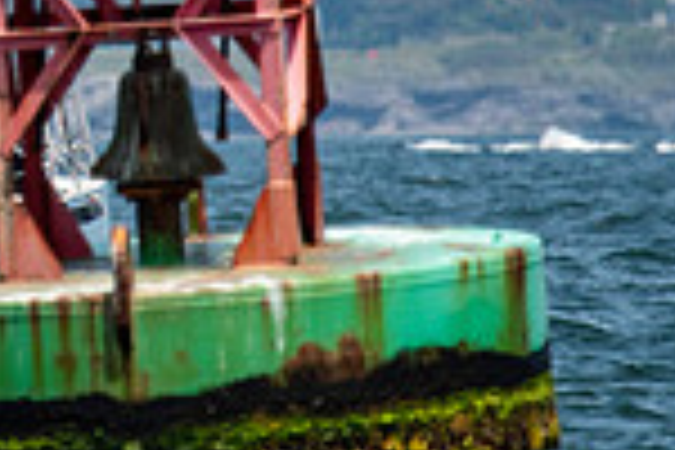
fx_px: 32529
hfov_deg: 1.2
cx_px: -513
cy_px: -254
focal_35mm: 1735
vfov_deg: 0.8
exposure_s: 1/3200
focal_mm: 300
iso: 200
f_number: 4
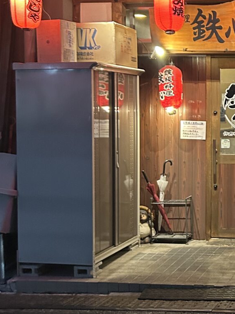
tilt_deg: -4.8
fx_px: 597
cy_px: 137
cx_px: 296
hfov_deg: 20.5
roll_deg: -1.9
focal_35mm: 66
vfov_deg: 29.4
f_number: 1.5
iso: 500
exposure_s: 1/40
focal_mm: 5.7
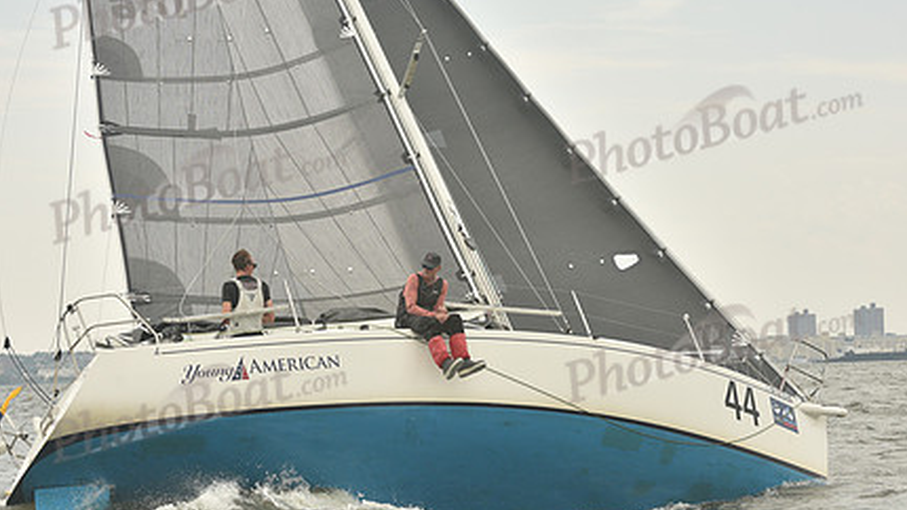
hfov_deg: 21.6
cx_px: 458
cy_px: 269
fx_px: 2381
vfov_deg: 12.2
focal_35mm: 99
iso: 250
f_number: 7.1
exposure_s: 1/800
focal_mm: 70
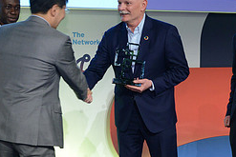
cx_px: 83
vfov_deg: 18.1
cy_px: 107
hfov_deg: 26.9
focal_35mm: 75
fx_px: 492
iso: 2500
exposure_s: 1/100
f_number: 6.3
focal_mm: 32
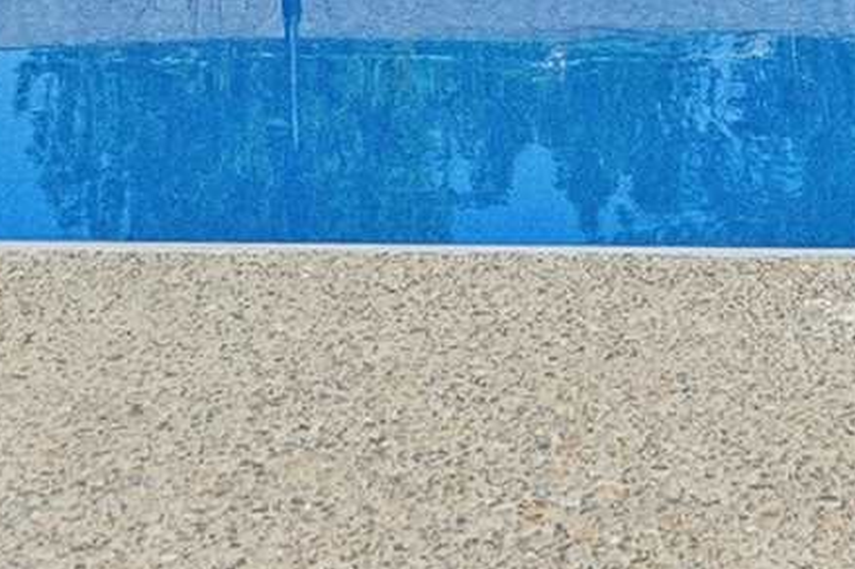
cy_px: -663
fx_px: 3430
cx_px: 535
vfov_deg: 8.8
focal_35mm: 145
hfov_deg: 14.2
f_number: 8
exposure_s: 1/2000
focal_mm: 20.5
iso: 100
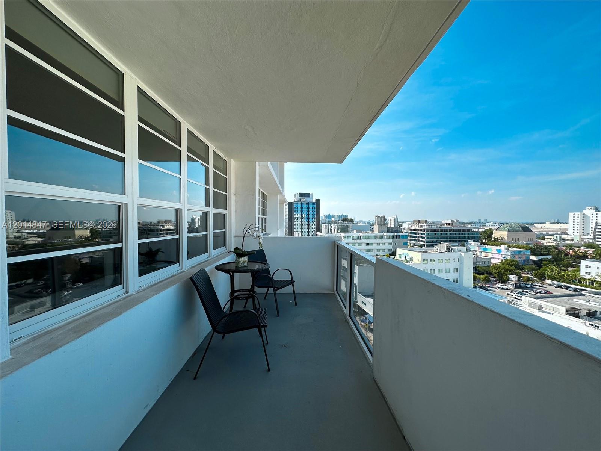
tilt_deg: -1.5
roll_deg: +0.2
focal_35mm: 14
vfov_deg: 85.7
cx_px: 300
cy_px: 226
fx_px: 243
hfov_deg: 102.1
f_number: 2.2
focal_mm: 2.22
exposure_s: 1/2020
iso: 50
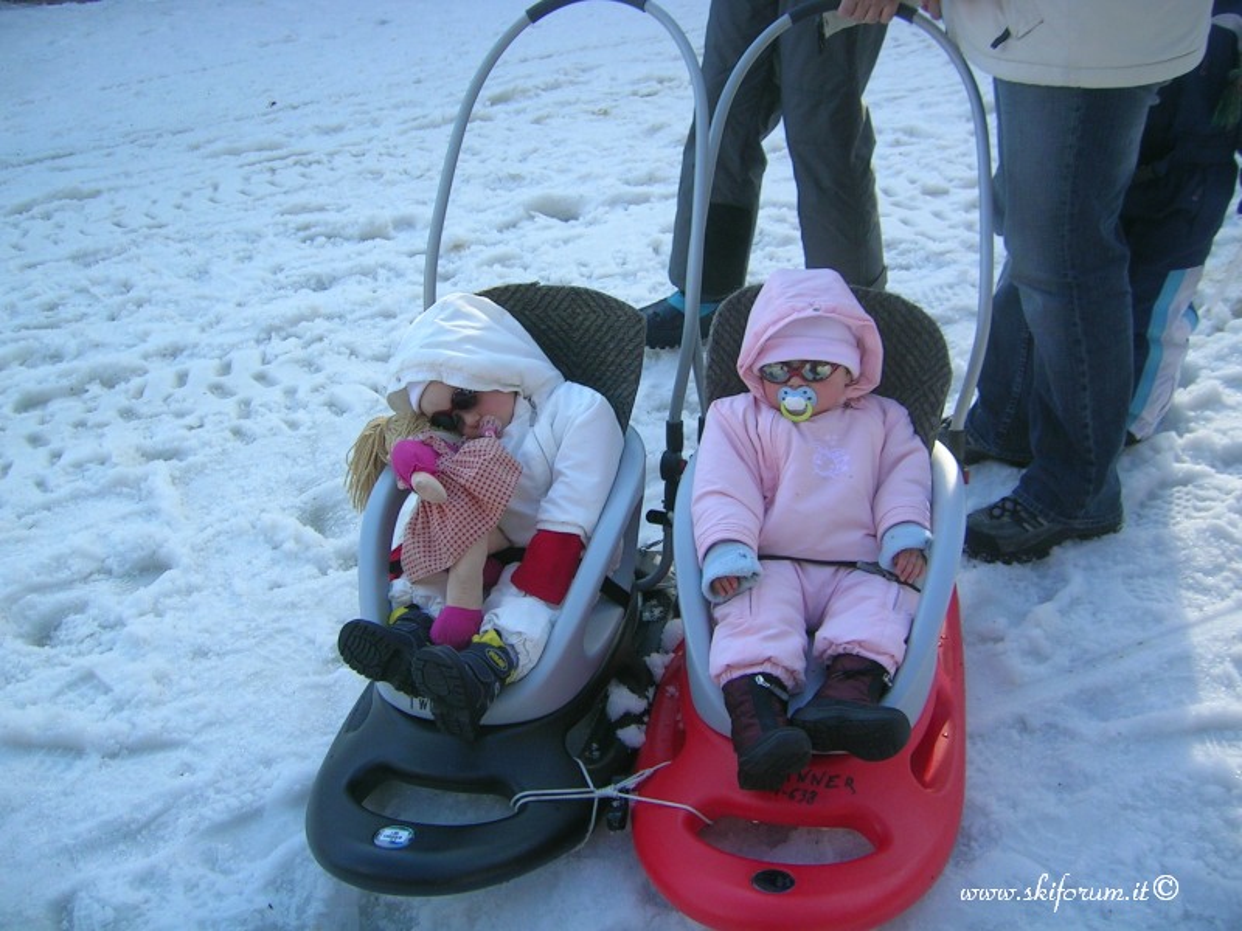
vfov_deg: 40.7
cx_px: 621
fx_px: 1256
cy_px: 466
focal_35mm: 35
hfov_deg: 52.6
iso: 50
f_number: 2.8
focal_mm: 5.4
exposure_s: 1/279
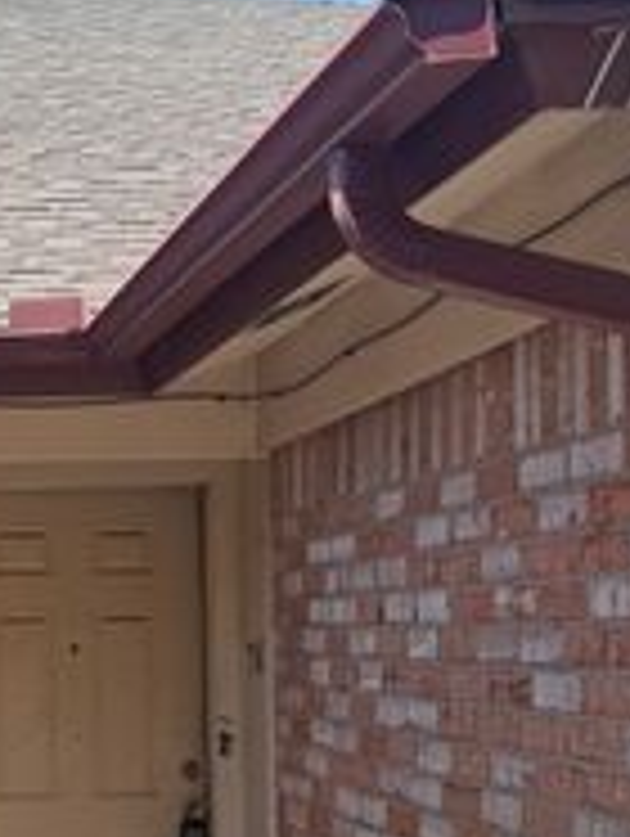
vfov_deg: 22.5
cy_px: 632
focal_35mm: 86
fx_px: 2082
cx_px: -90
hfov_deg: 16.6
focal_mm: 6.76
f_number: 1.78
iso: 80
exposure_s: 1/3021
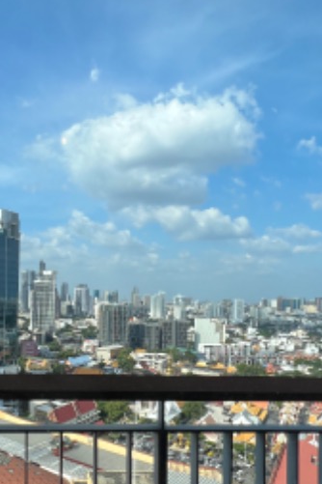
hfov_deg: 44.9
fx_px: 362
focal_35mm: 27
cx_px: 53
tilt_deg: -0.1
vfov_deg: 66.6
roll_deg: -2.3
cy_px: 294
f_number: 1.8
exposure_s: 1/1754
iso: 32
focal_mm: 1.57
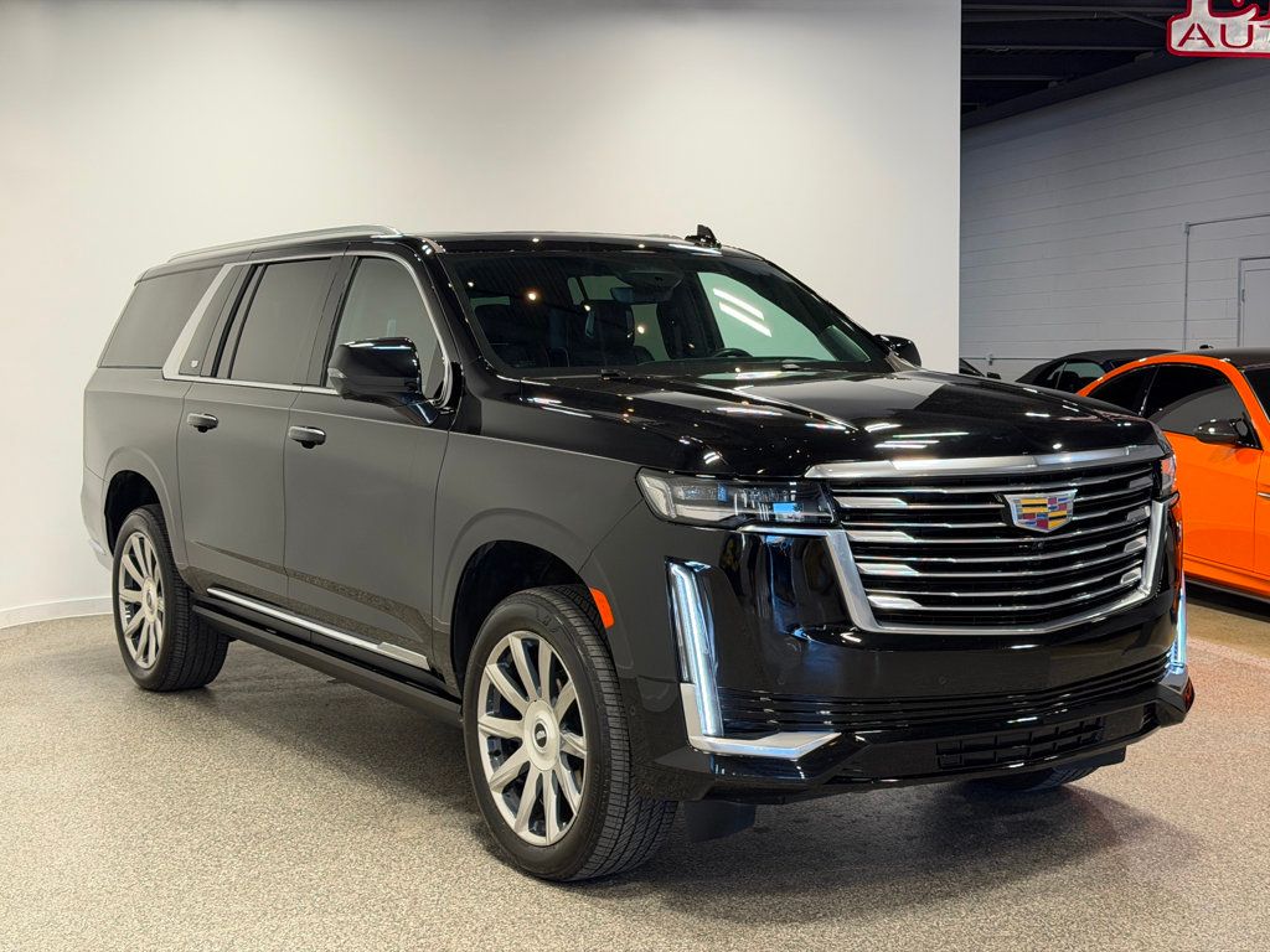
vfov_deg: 30.3
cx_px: 635
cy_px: 476
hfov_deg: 39.7
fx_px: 1761
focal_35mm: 48
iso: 64
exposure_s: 1/160
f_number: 1.78
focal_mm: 6.76
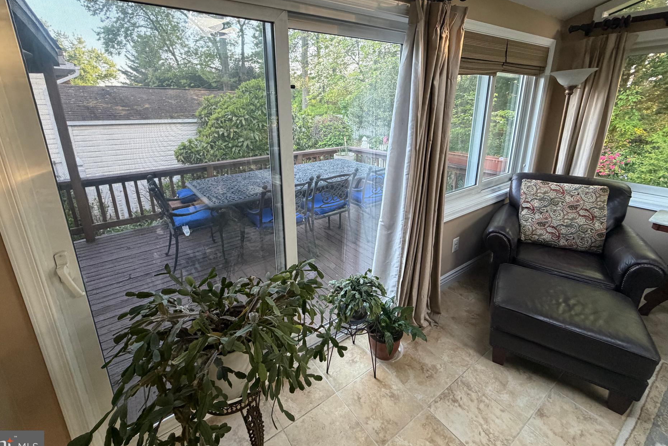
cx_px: 321
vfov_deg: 73.2
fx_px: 297
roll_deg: +1.5
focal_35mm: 16
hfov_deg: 96.7
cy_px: 184
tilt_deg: -15.7
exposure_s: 1/71
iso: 320
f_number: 2.2
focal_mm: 2.22
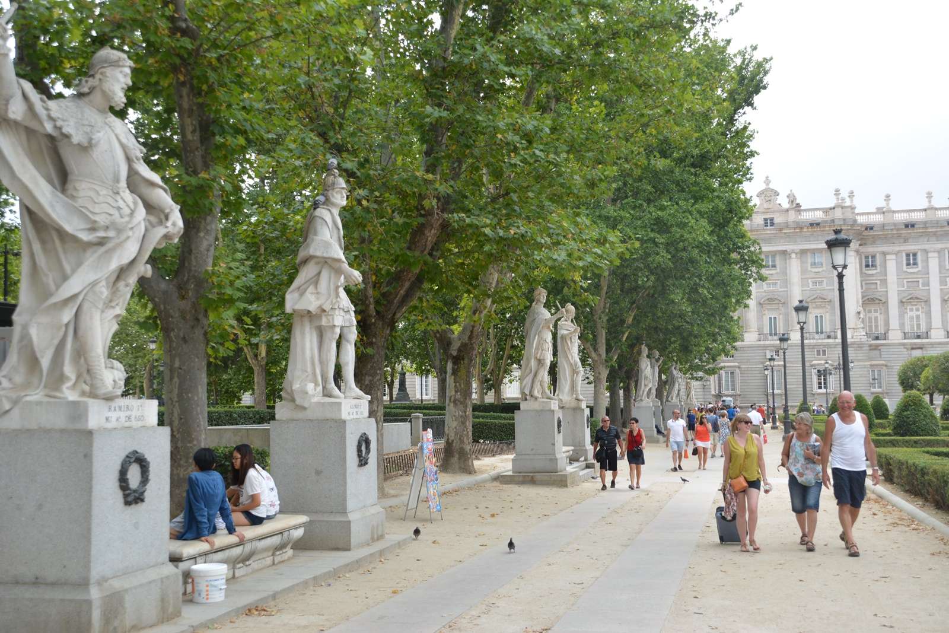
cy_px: 316
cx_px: 474
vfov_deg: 35.5
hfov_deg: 51.3
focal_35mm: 38
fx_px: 989
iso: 100
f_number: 5.6
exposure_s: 1/250
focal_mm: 25
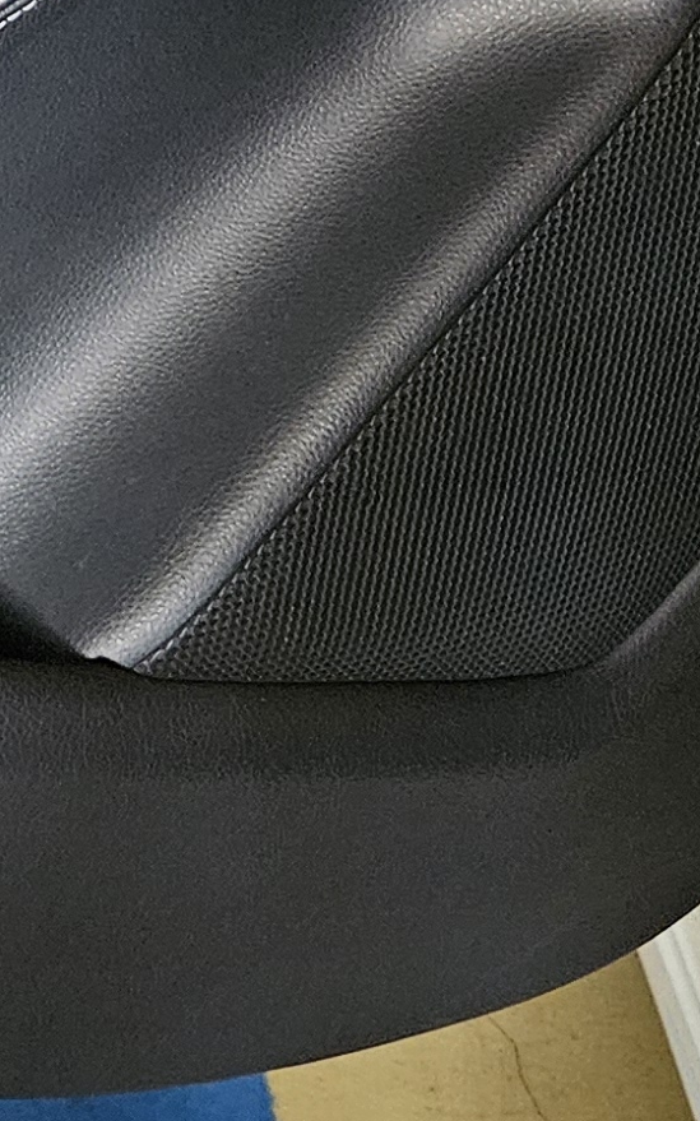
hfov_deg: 10.5
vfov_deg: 18.0
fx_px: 3390
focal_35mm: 111
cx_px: -839
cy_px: -161
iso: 800
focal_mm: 5.4
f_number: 1.8
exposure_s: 1/60
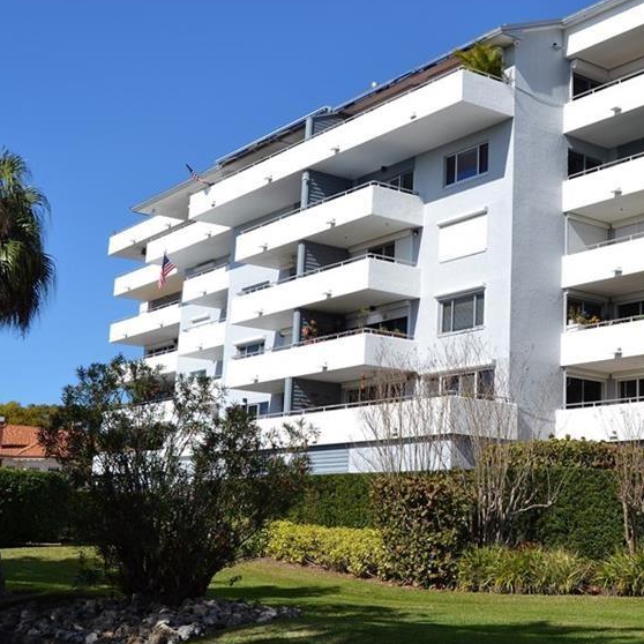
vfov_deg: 31.7
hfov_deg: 31.5
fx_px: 1132
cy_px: 287
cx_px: 437
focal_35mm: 54
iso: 100
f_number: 9
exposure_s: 1/320
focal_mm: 23
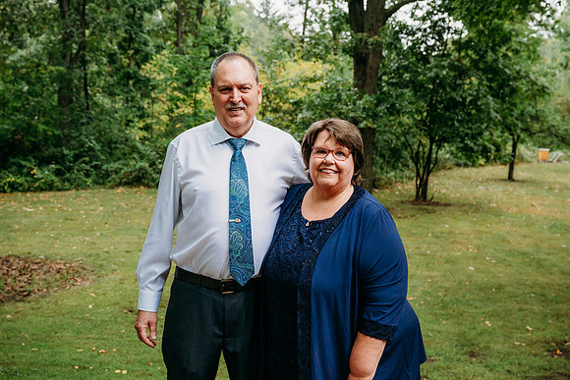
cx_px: 306
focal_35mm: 46
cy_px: 177
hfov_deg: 42.9
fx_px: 724
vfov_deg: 29.4
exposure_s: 1/400
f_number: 5
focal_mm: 42
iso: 200
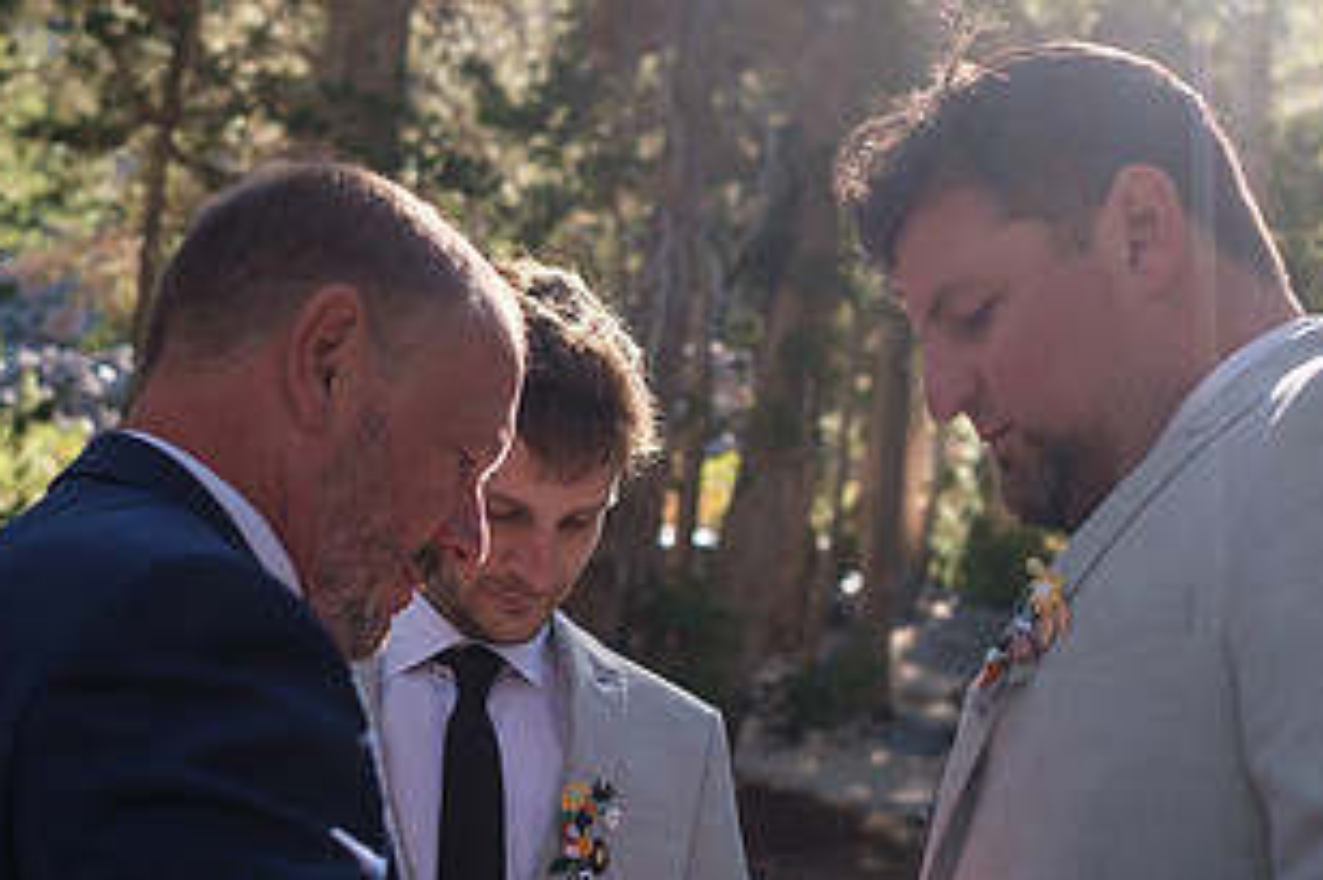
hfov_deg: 30.5
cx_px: 674
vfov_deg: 20.6
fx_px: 2424
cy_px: 487
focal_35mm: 66
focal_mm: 23
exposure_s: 1/550
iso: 160
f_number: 2.5
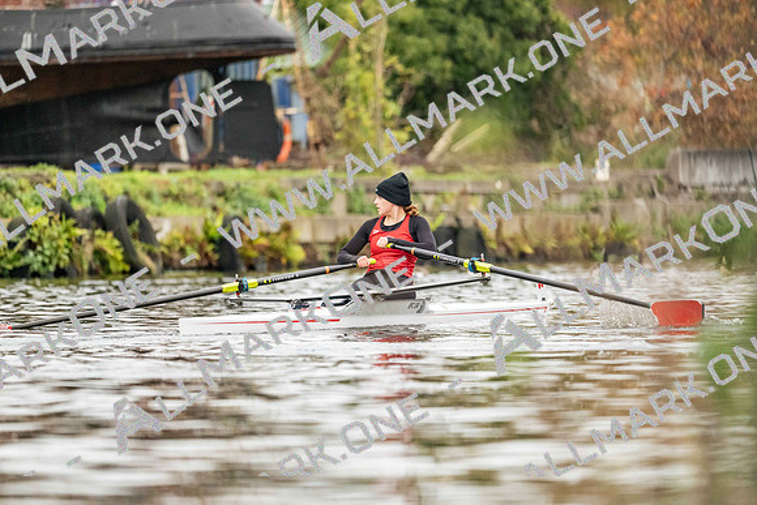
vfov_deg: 3.4
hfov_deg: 5.2
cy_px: 252
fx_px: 8413
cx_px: 378
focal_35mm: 400
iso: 3200
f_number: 4.5
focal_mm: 400
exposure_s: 1/2500
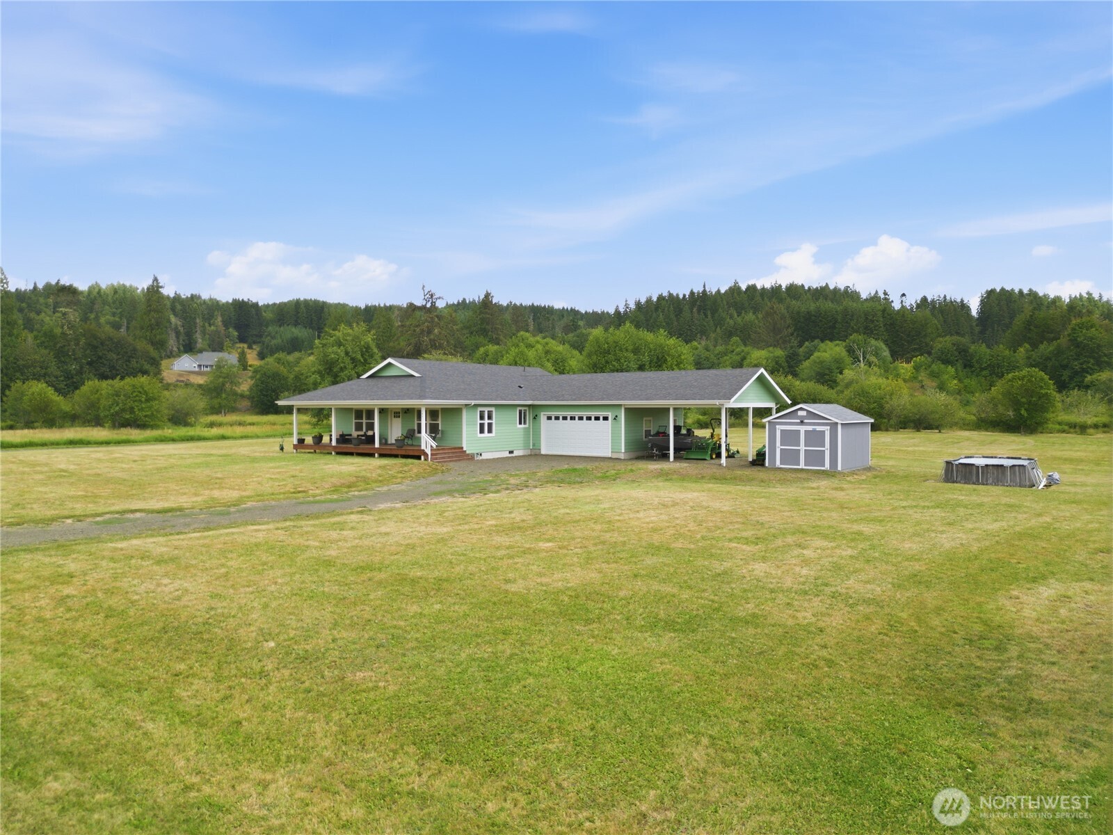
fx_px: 772
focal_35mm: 24
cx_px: 556
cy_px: 418
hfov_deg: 71.6
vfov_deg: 56.8
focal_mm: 6.7
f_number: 1.7
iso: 100
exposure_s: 1/2000
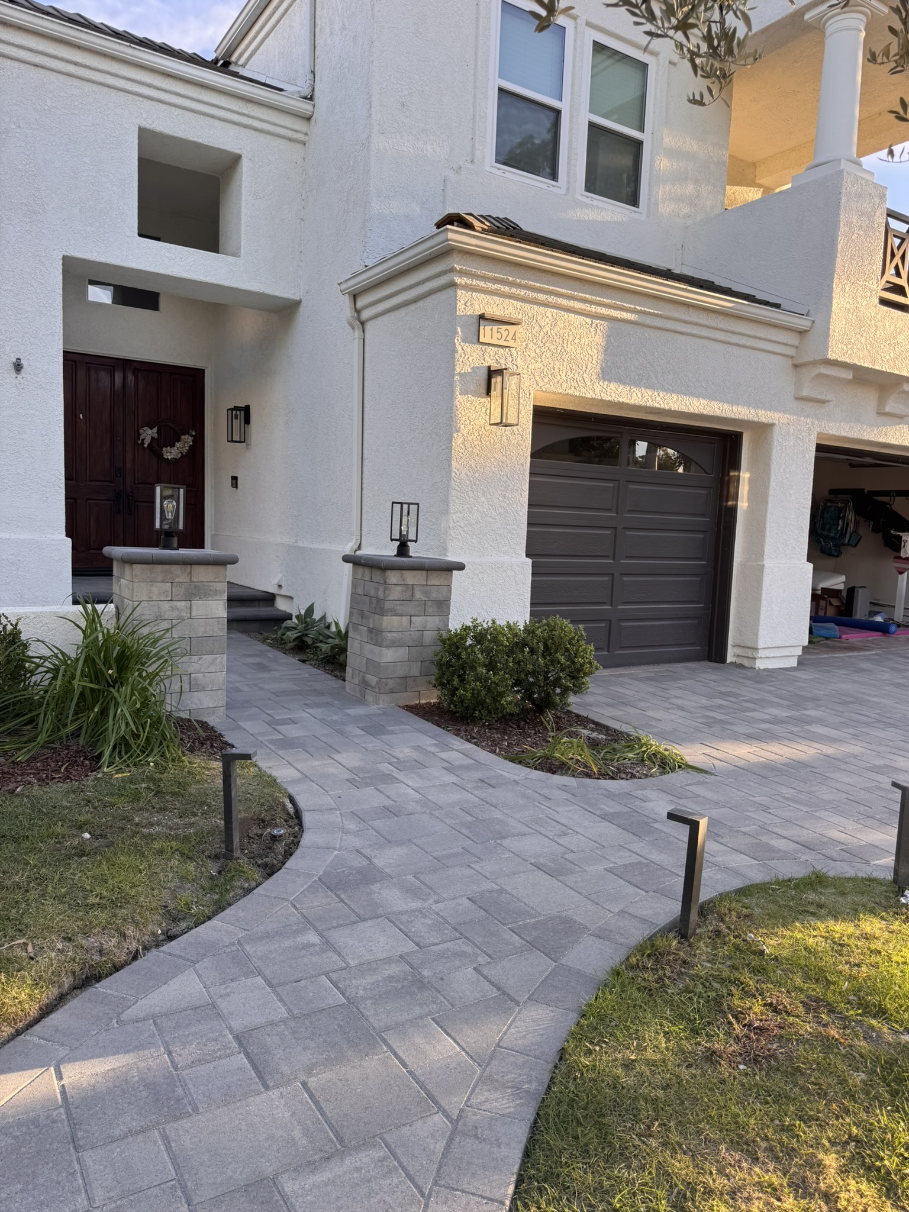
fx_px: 840
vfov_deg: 71.6
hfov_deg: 56.8
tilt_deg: -5.7
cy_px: 606
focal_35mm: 24
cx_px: 454
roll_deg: -2.5
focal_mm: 6.76
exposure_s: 1/470
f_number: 1.78
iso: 80
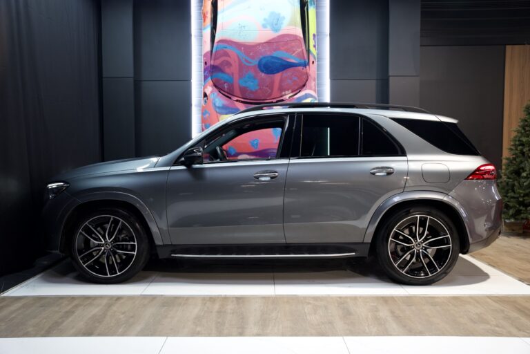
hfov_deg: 61.1
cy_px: 177
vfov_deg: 43.0
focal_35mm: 30
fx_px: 449
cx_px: 265
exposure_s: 1/80
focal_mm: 30.5
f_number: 2.8
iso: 1250
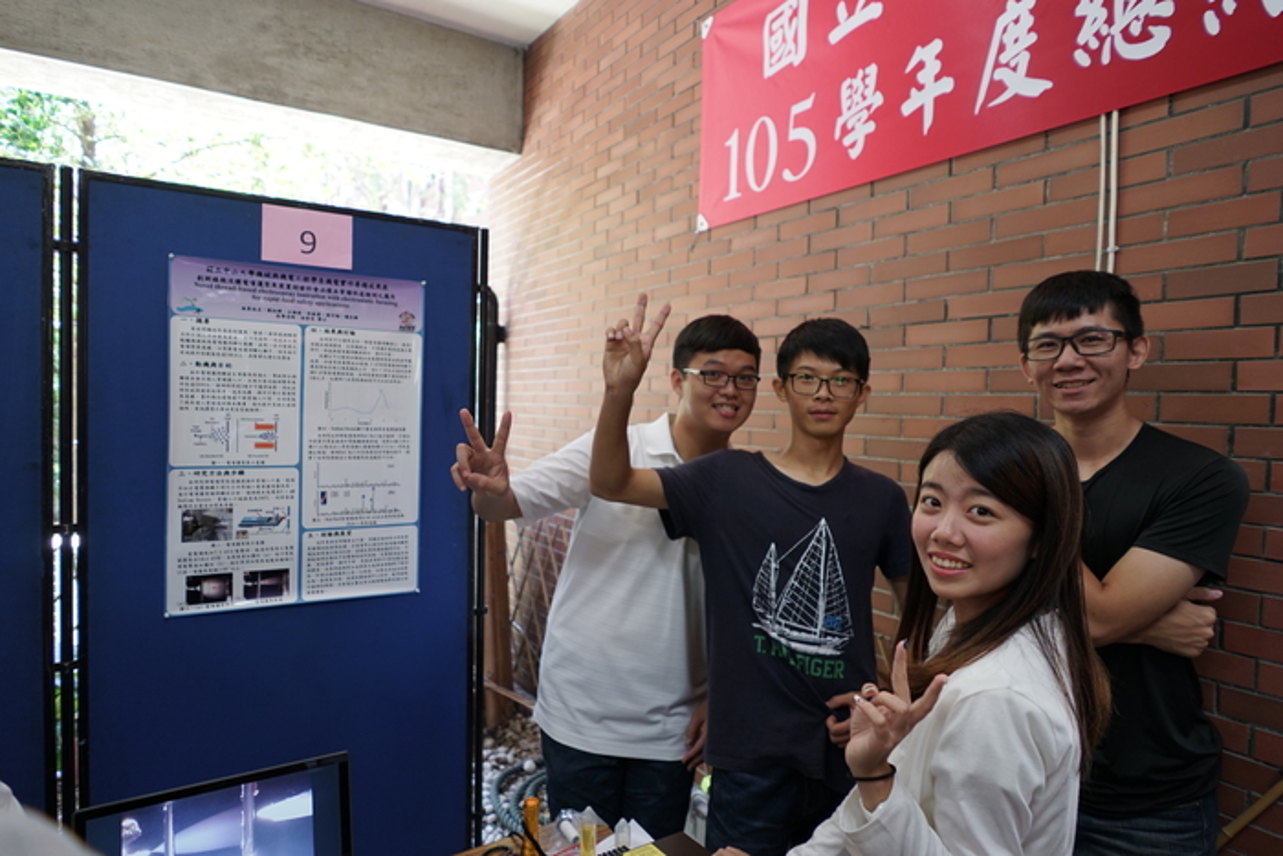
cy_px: 428
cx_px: 642
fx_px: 749
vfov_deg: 59.5
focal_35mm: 21
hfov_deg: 81.2
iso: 400
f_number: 3.2
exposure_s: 1/60
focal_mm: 21
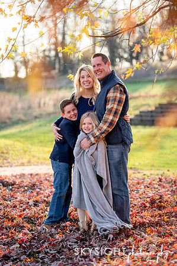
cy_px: 133
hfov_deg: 13.4
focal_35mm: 102
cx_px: 88
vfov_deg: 20.0
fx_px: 754
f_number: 2.8
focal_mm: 102
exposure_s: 1/1600
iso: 800
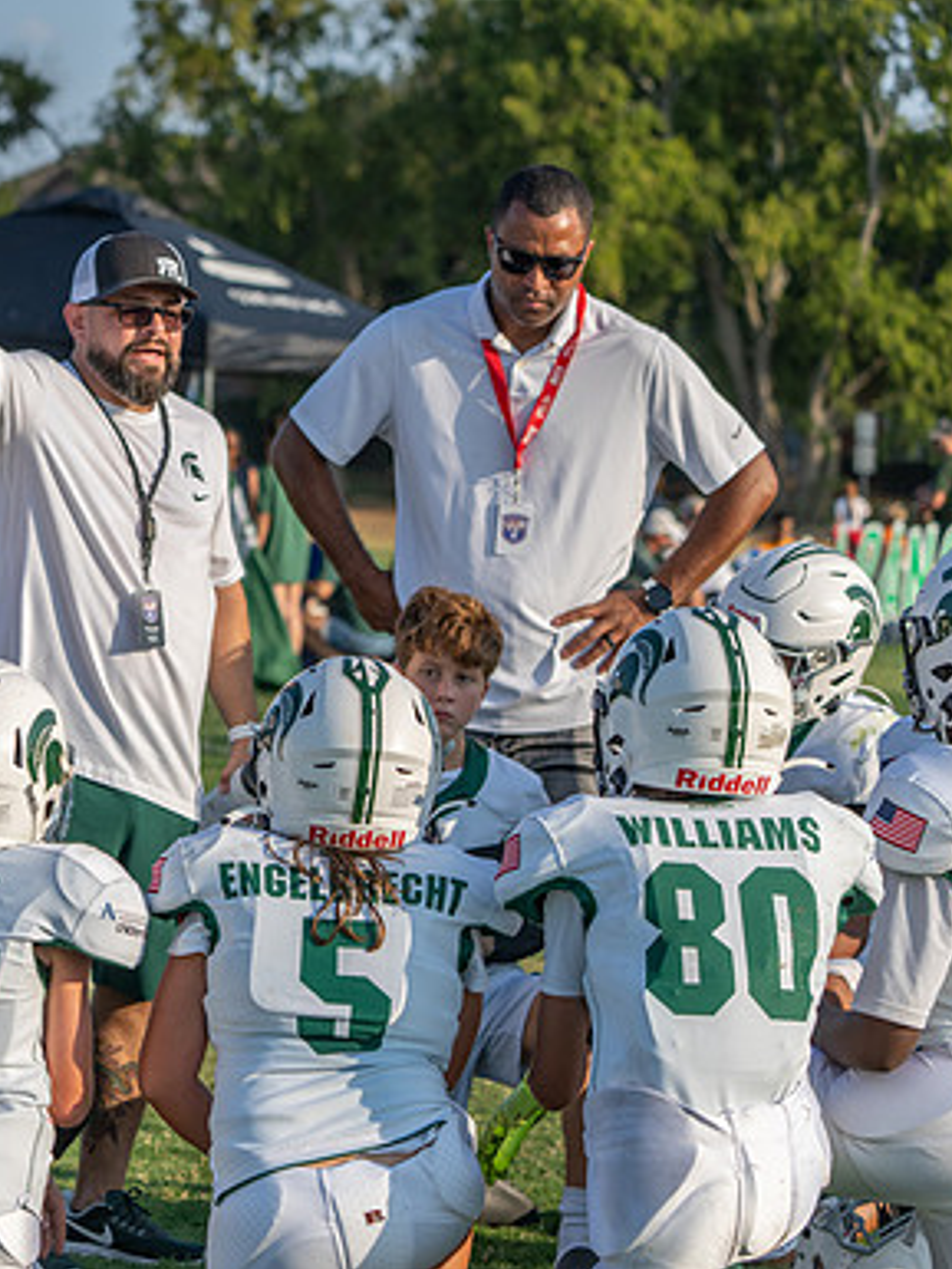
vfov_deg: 13.6
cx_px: 53
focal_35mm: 145
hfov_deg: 10.2
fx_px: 5314
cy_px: 634
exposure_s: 1/1600
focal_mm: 100
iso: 400
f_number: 5.6
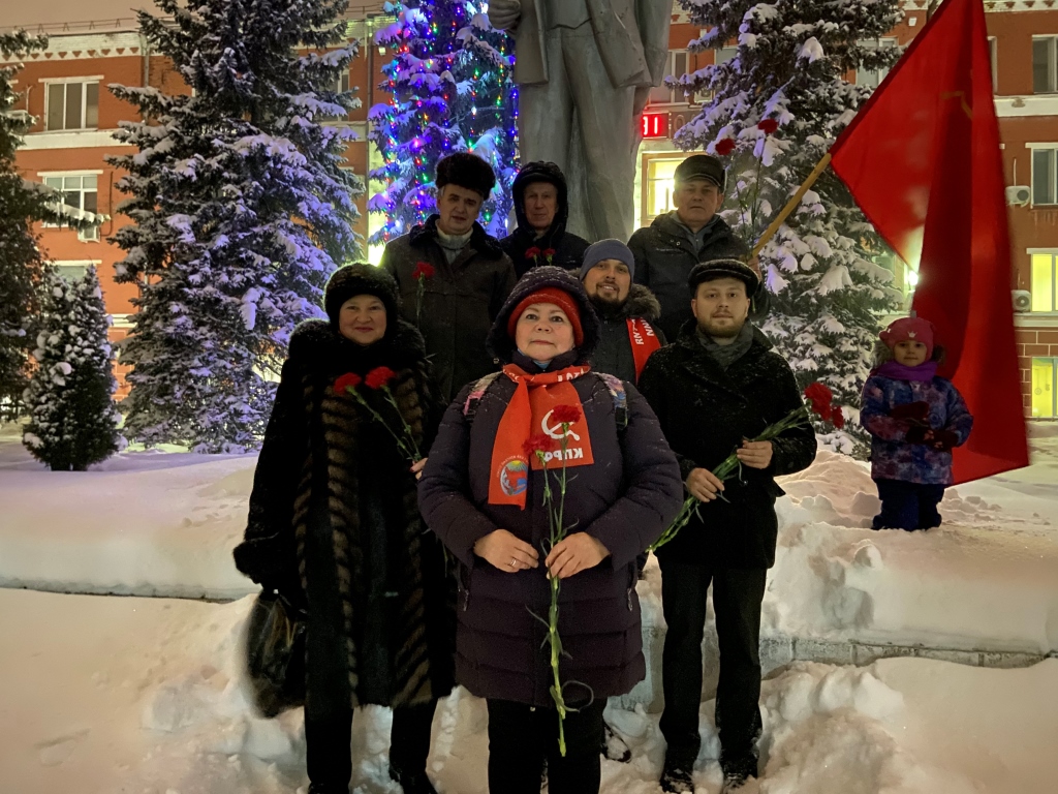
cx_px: 529
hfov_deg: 67.3
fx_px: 795
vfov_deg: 53.1
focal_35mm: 26
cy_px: 397
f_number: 1.8
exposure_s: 1/4
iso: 1000
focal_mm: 4.25
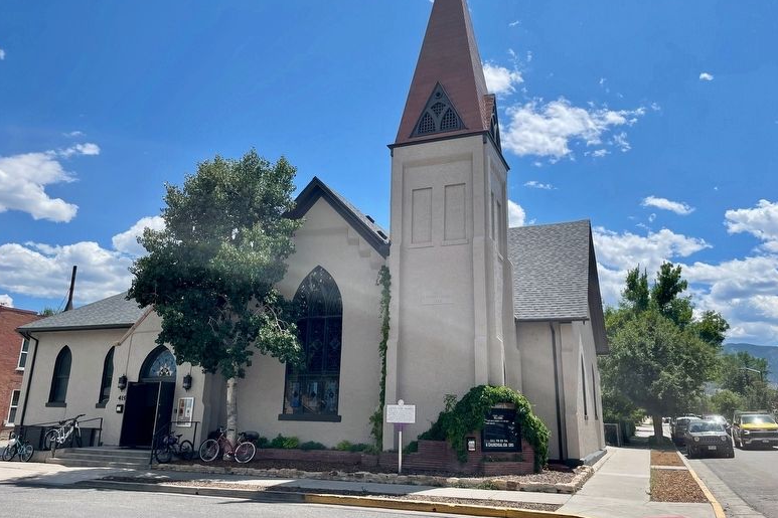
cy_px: 241
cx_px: 377
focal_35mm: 28
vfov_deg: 46.4
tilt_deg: +17.3
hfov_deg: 65.5
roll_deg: -1.4
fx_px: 605
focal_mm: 4.2
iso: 32
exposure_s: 1/4000
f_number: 1.6
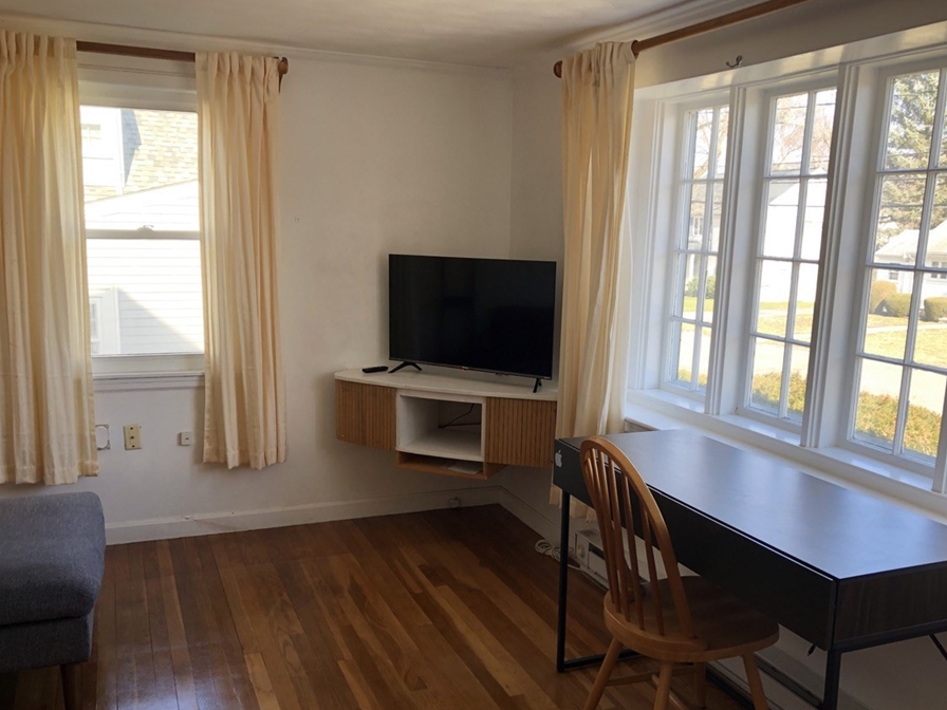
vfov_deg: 44.1
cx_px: 480
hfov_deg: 56.8
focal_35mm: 32
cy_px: 397
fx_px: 875
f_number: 1.8
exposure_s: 1/120
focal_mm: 4
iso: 40
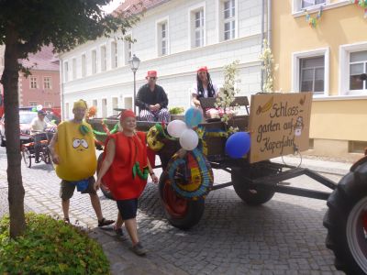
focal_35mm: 32
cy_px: 138
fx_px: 339
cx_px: 184
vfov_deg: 44.2
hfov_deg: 56.8
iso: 100
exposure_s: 1/640
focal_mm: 5.7
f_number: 2.9
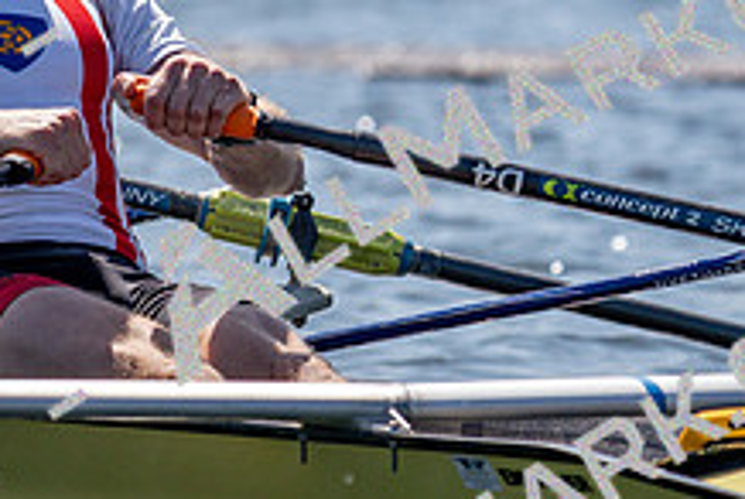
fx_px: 14651
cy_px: 60
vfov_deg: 2.0
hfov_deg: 2.9
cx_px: -133
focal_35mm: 707
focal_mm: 266
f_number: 5.6
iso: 250
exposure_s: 1/2000
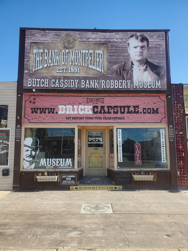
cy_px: 126
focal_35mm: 26
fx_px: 188
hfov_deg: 53.1
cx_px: 94
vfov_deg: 67.3
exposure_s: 1/660
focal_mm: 4.3
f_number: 2.4
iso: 50
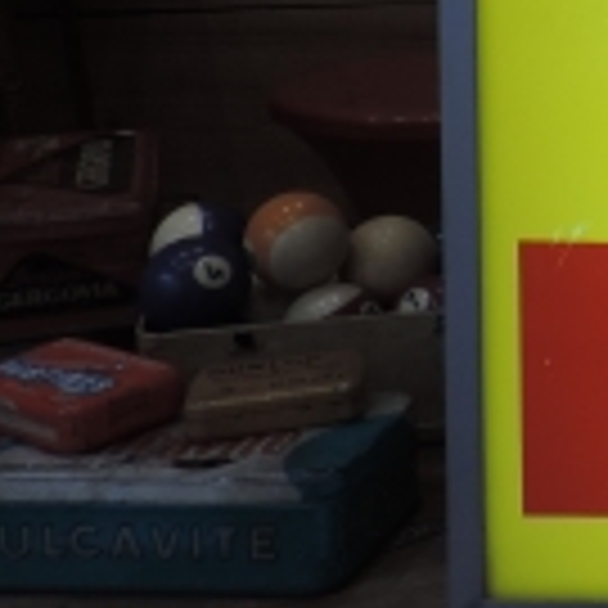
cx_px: 1135
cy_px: -104
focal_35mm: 94
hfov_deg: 15.5
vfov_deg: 17.7
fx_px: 1868
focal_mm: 4.3
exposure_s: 1/30
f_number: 3
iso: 80
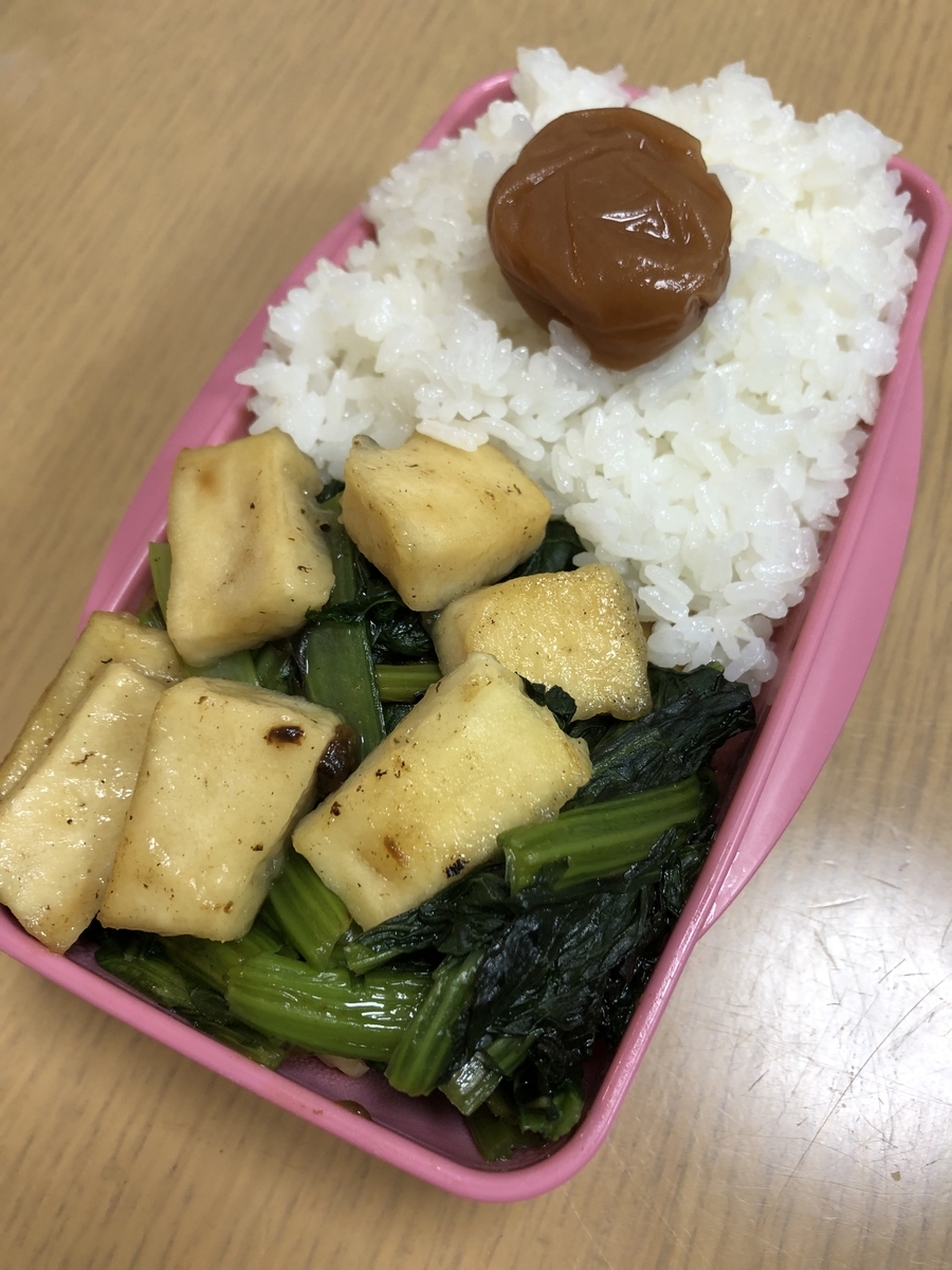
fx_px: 1027
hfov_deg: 49.7
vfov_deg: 63.4
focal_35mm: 28
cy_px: 635
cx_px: 476
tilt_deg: -63.0
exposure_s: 1/33
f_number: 1.8
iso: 32
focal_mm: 3.99
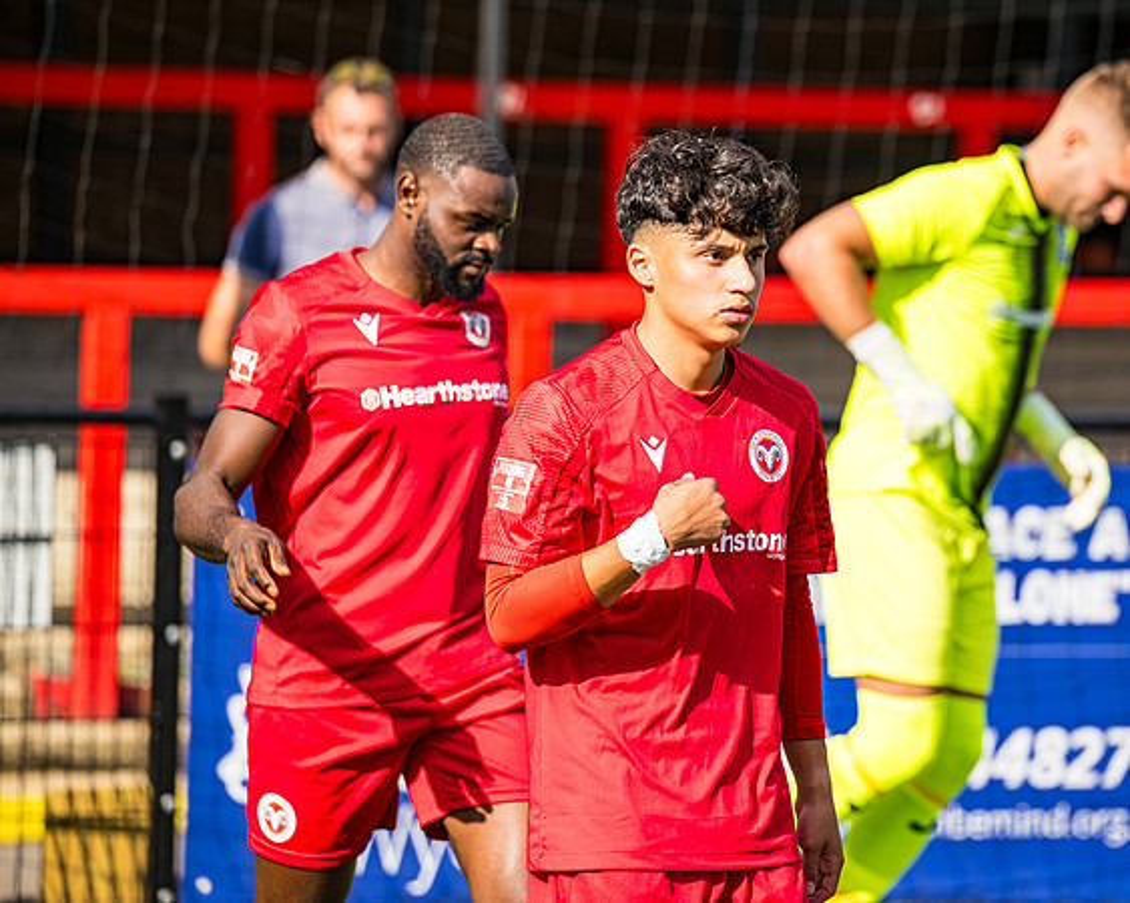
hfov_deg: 8.2
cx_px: 689
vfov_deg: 6.5
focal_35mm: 236
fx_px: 7903
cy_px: 430
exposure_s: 1/1600
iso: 100
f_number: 4
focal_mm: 200
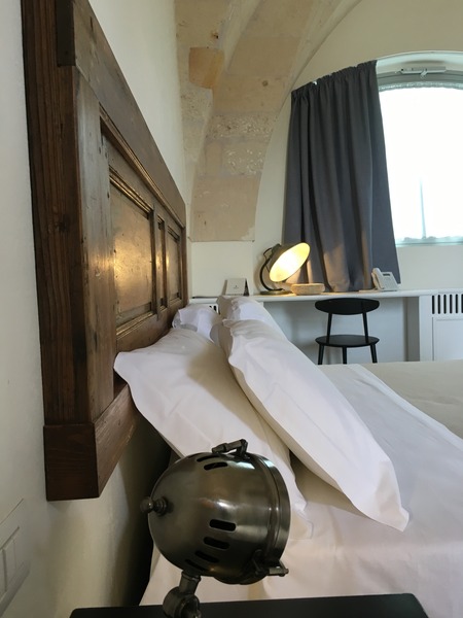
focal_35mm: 29
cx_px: 232
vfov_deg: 61.7
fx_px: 517
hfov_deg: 48.2
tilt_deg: -3.9
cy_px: 309
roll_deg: +2.1
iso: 50
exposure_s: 1/33
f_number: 2.2
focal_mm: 4.15
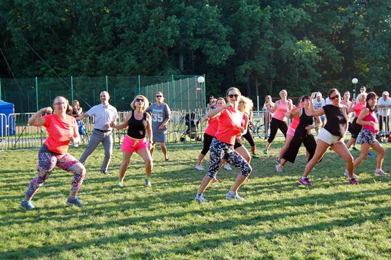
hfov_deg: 41.1
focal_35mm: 48
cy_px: 130
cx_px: 196
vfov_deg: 28.0
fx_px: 521
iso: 200
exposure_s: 1/160
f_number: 6.3
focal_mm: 32
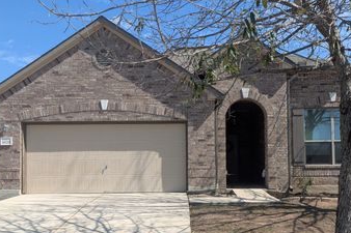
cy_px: 161
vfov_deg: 35.4
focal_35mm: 37
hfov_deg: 51.9
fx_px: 361
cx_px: 184
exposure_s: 1/1742
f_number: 1.85
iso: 45
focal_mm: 6.81
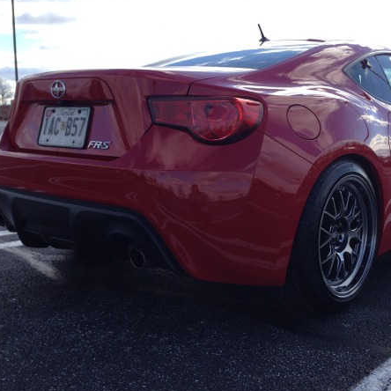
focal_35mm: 42
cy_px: 185
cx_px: 250
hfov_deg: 39.7
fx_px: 537
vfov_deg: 40.0
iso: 50
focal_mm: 4.13
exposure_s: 1/889
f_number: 2.4
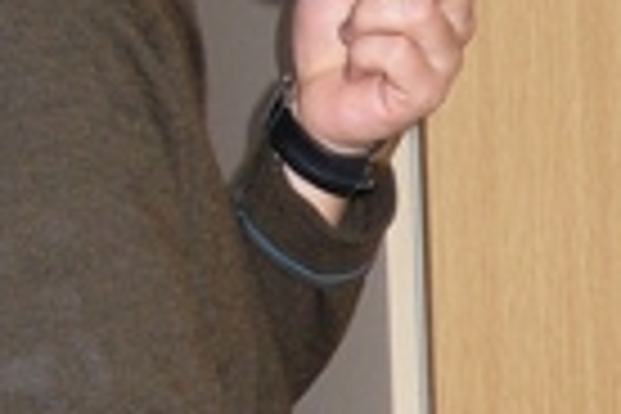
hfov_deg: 11.0
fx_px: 3157
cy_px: 356
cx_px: 756
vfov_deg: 7.5
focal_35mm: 183
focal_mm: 6.3
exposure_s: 1/50.7
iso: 125
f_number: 2.9
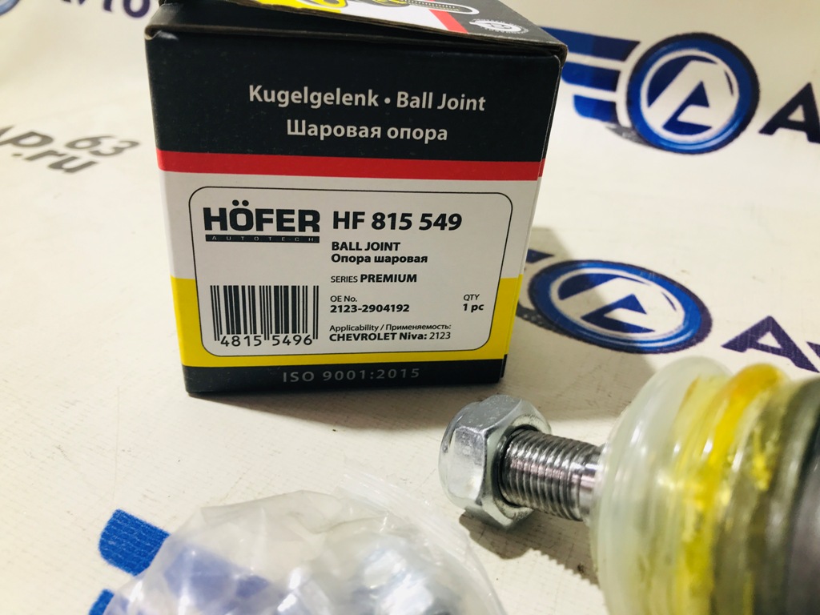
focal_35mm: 28
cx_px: 410
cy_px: 308
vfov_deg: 49.7
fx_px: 663
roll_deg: -3.8
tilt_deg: -30.4
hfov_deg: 63.4
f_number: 1.8
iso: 25
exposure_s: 1/50
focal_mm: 3.99
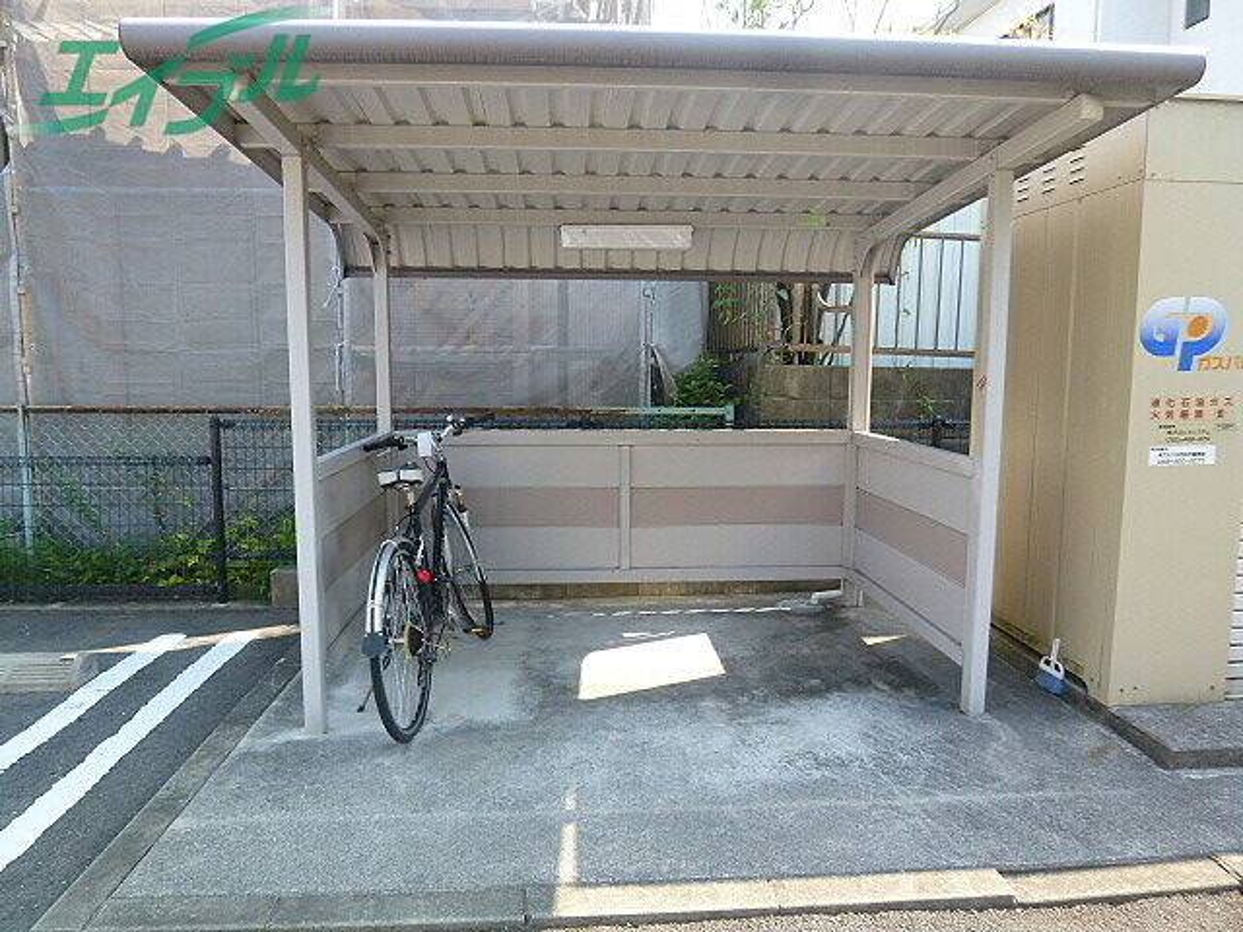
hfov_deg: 71.6
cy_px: 466
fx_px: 862
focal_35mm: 24
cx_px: 622
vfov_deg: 56.8
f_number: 3.5
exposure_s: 1/200
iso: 100
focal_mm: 4.3
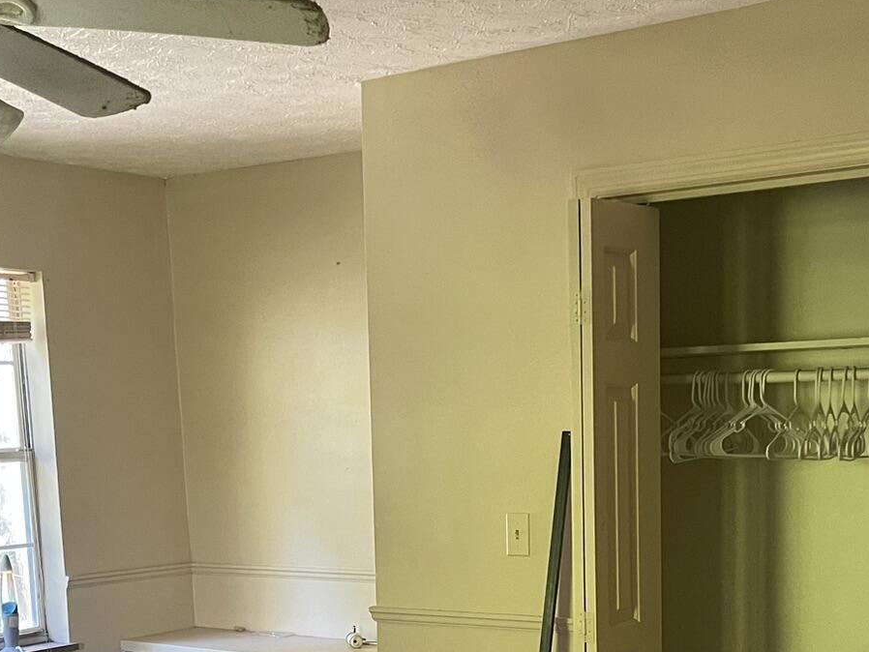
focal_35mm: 57
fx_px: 1431
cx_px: 391
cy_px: 644
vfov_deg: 24.6
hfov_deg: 33.7
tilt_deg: -10.3
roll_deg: +1.5
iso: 320
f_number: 1.6
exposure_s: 1/60
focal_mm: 5.1
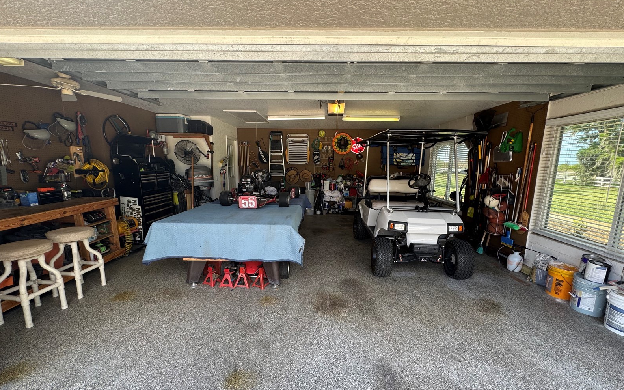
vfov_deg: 74.7
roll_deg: -0.3
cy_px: 206
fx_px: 255
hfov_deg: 101.5
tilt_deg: -10.6
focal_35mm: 15
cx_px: 314
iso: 40
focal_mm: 2.22
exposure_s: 1/99
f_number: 2.2
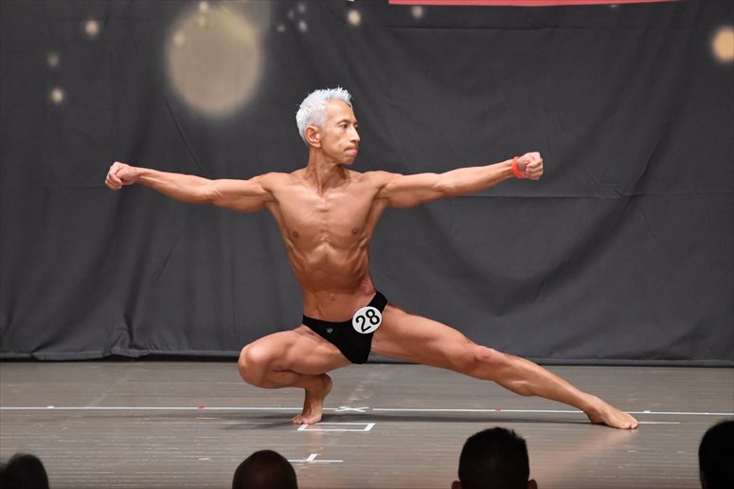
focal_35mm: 270
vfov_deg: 5.1
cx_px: 367
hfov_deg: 7.6
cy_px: 244
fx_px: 5502
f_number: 5.6
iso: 6400
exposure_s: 1/400
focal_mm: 180
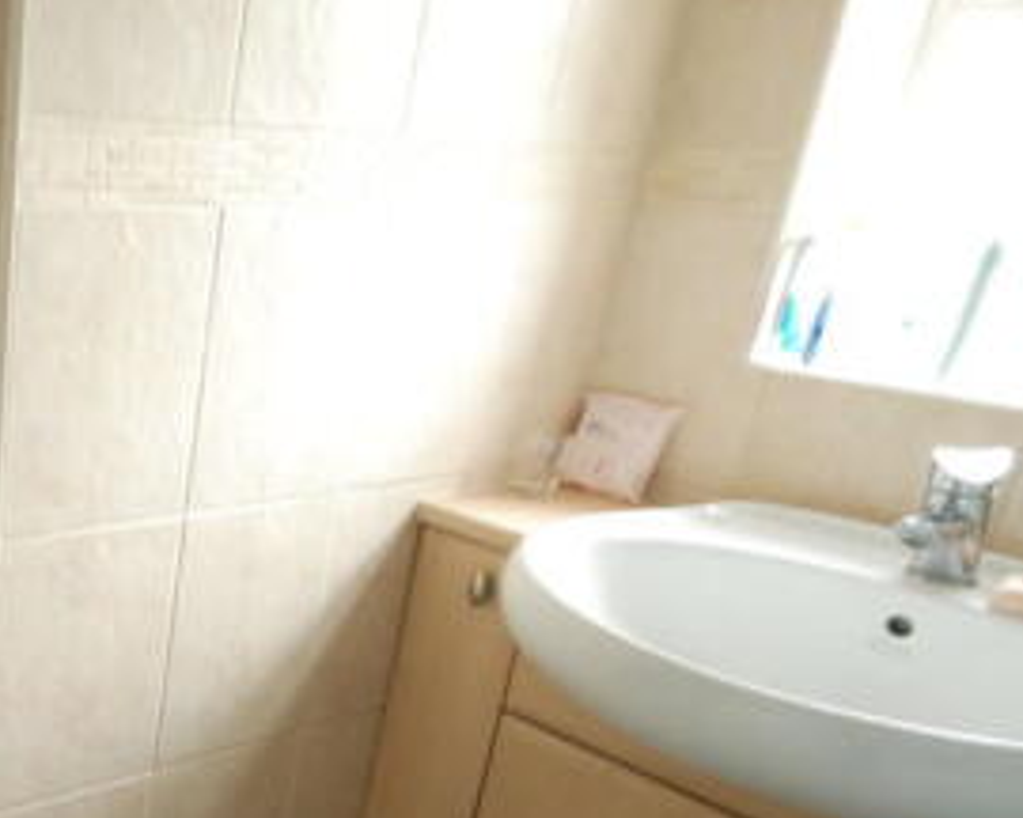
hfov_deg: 41.7
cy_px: 543
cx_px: -108
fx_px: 1029
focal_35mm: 34
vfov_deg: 42.8
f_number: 10
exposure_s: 1/8
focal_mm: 10
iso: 800
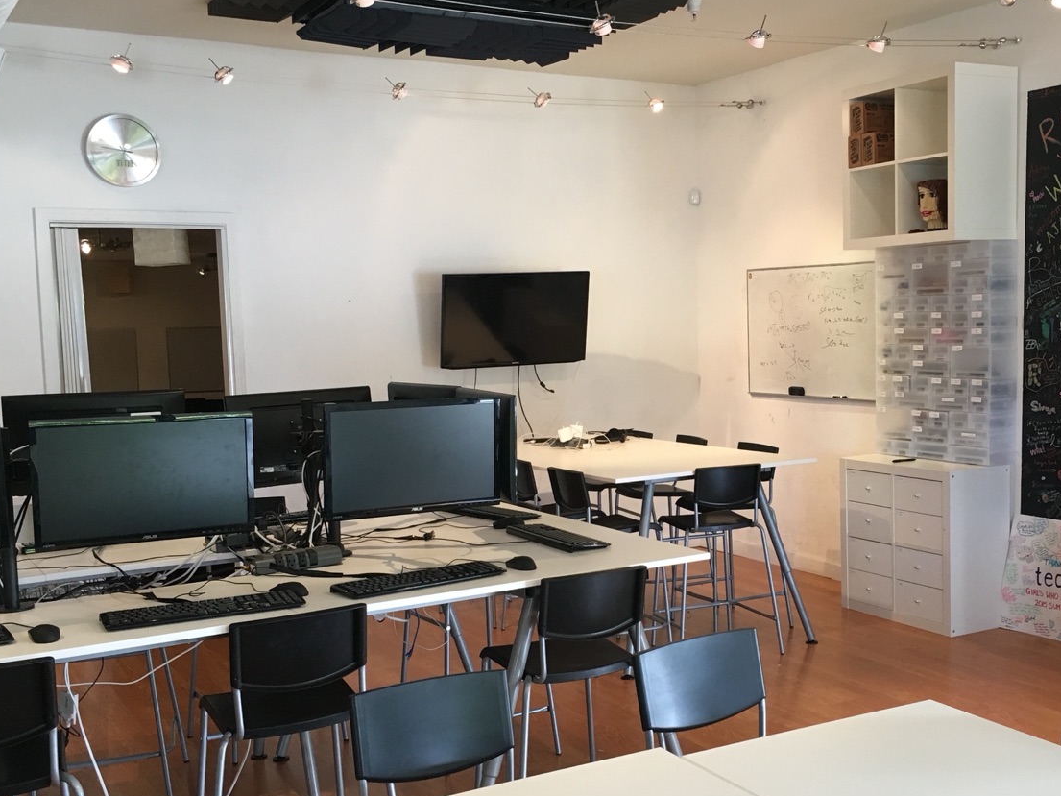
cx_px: 634
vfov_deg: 34.3
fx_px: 1287
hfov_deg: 44.6
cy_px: 457
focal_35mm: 42
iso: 80
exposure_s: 1/30
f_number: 2.2
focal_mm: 4.15
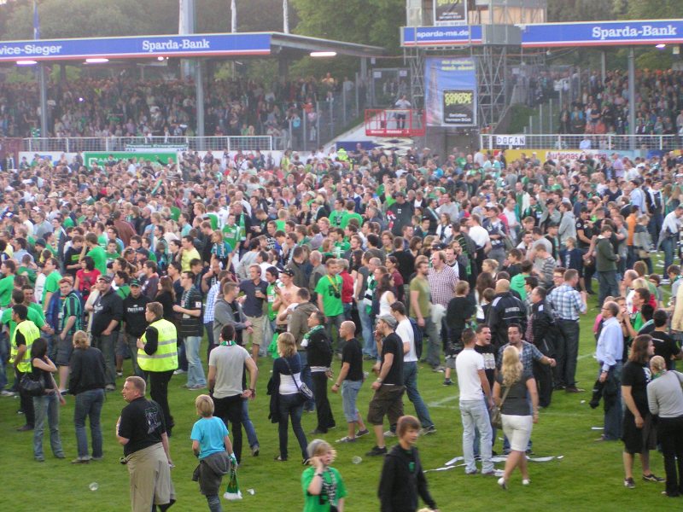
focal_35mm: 108
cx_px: 342
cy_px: 256
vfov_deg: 13.7
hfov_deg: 18.2
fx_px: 2131
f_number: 3.5
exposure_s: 1/60
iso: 200
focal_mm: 16.6
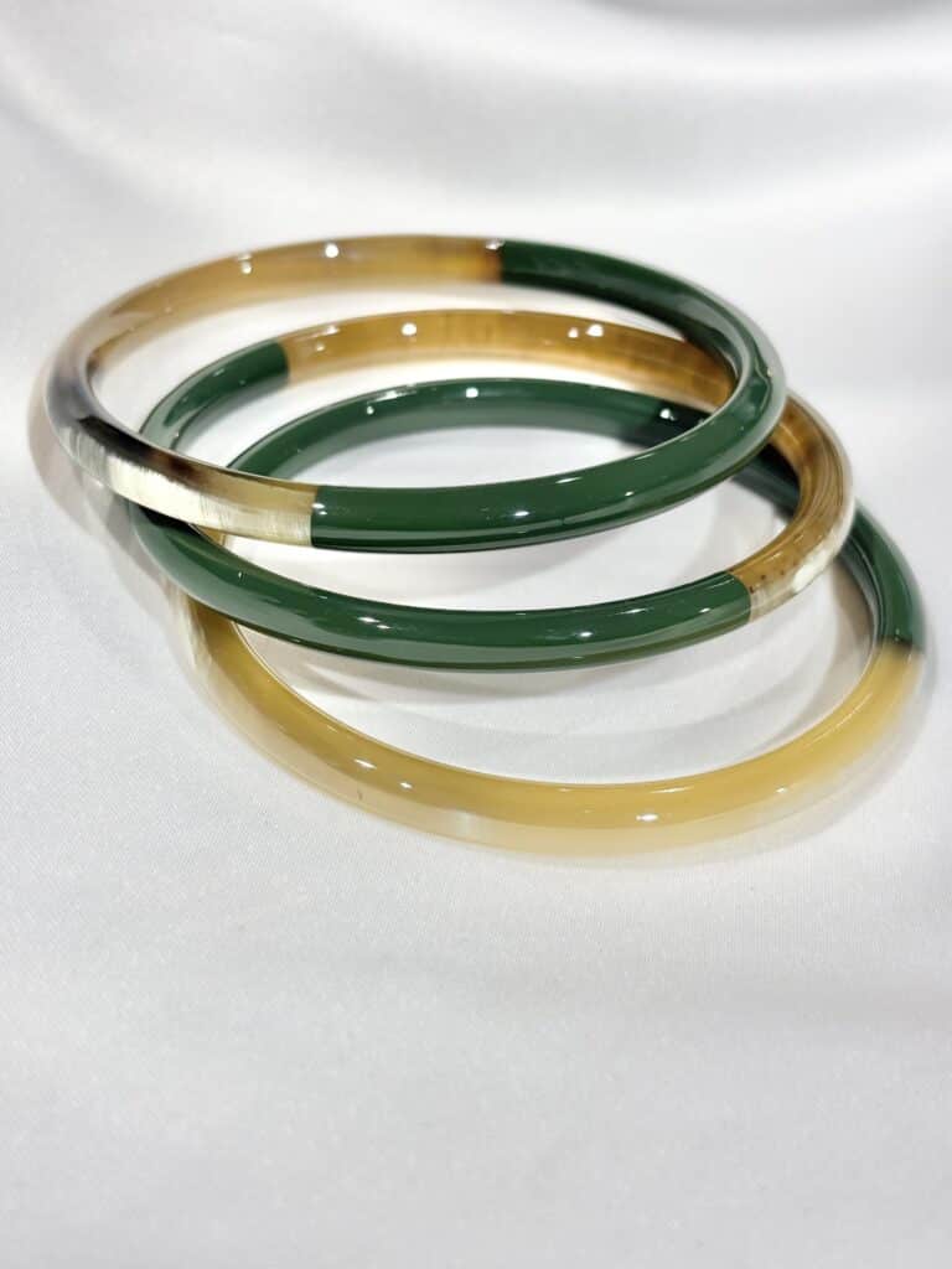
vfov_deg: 36.8
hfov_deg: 28.0
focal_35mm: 52
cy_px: 634
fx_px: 1907
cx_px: 476
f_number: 1.6
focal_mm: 5.96
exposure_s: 1/183
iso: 32
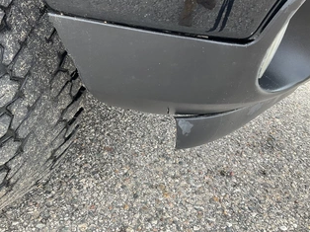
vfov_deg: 38.6
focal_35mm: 37
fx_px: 331
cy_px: 105
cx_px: 147
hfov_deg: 50.2
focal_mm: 3
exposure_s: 1/172
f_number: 1.8
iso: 25
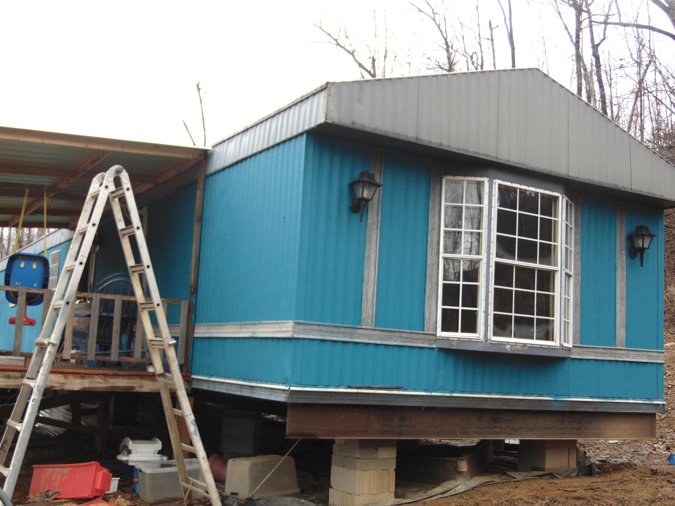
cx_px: 338
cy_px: 253
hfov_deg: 44.8
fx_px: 819
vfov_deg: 34.3
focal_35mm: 42
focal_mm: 7.6
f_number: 3.3
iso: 80
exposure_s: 1/60
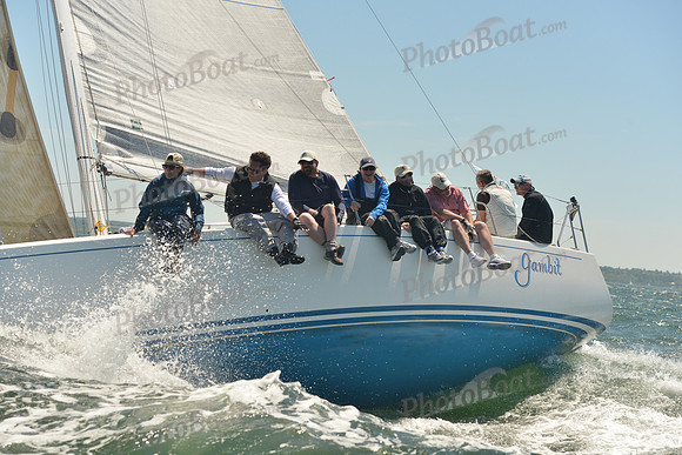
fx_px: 1326
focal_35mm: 70
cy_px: 228
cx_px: 341
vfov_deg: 19.5
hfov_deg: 28.8
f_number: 5
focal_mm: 70
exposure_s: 1/800
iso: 400
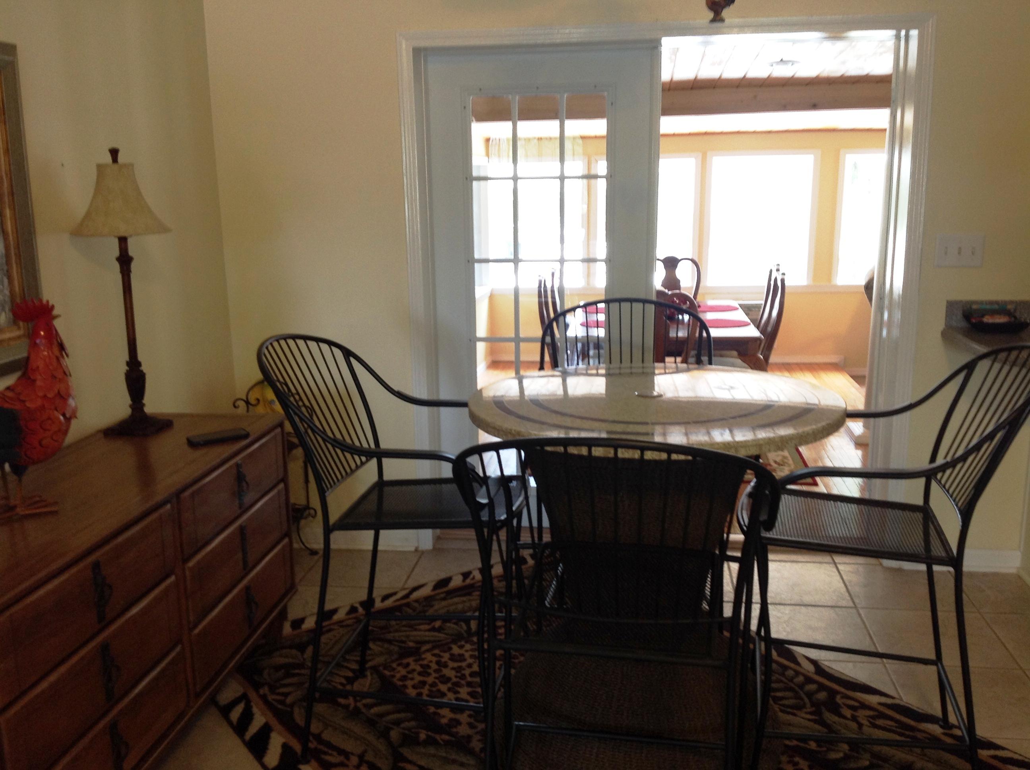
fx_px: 1040
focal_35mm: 35
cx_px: 515
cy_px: 385
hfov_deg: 52.7
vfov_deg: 40.6
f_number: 2.4
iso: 64
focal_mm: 4.28
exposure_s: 1/15
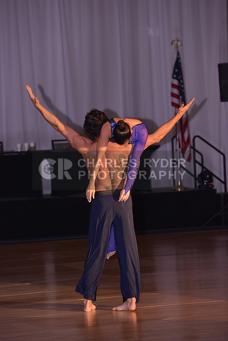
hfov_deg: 8.1
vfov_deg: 12.1
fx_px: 1614
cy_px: 170
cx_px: 114
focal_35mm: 170
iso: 1600
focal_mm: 170
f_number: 5.6
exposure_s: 1/250
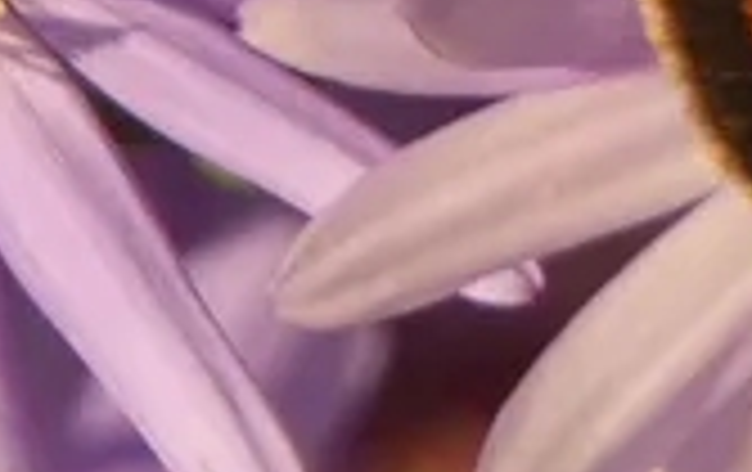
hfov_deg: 0.9
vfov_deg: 0.6
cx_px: 1036
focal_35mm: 2295
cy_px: -234
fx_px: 47114
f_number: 5.6
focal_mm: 101.4
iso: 80
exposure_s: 1/100
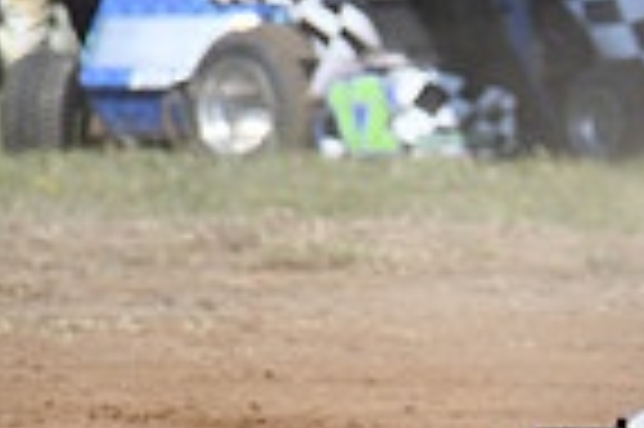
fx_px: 27267
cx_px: 1207
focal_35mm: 1526
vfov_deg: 0.9
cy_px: 282
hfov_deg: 1.4
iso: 200
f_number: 8
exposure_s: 1/500
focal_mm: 250
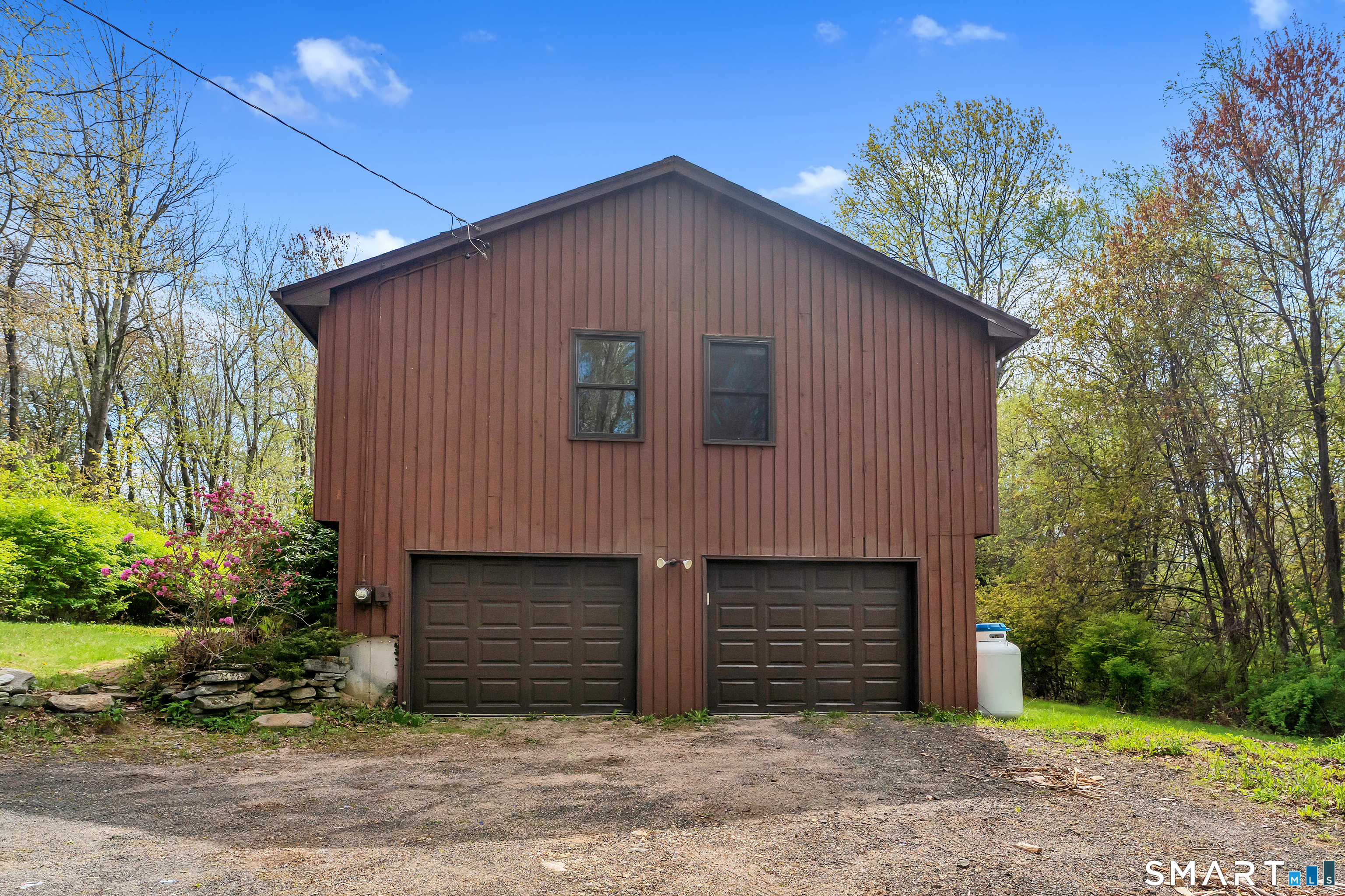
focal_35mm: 20
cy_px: 448
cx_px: 672
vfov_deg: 62.4
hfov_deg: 84.6
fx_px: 740
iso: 1250
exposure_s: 1/1000
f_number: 7.1
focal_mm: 19.8
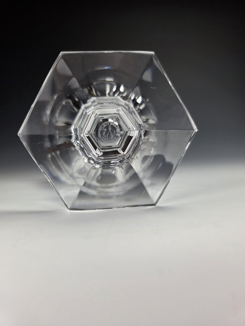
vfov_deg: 73.9
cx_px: 122
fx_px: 217
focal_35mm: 23
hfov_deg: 58.9
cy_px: 163
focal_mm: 6.3
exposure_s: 1/100
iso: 50
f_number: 1.7
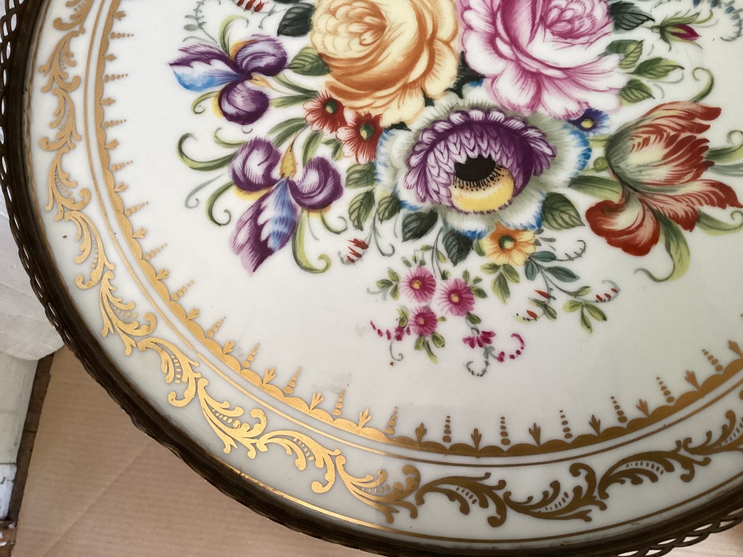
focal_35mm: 31
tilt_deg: -76.3
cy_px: 278
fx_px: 665
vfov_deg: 45.4
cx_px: 372
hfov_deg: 58.4
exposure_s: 1/50
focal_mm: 3.3
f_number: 2.4
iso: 200
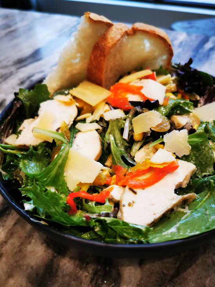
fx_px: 224
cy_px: 144
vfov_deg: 65.3
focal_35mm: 27
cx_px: 108
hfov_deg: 51.4
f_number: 1.6
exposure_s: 1/50
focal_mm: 5.56
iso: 100
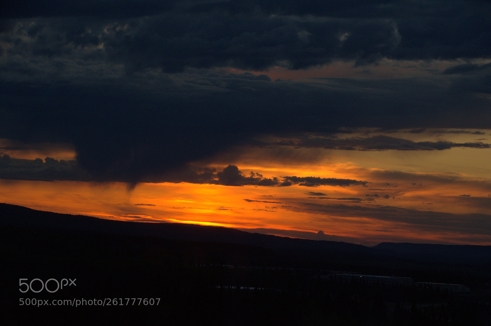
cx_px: 246
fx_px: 2144
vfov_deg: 8.7
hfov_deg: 13.1
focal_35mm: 158
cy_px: 163
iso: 1250
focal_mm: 105
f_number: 11
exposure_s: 1/200
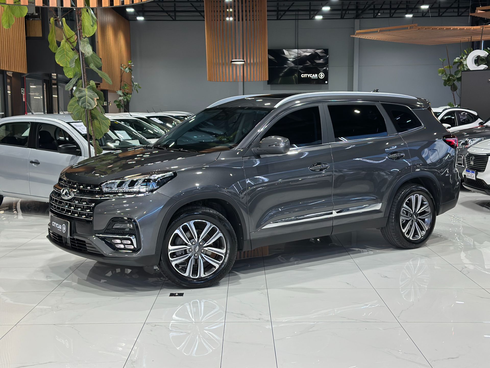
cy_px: 184
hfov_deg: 39.7
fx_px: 679
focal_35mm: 48
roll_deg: +0.5
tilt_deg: -6.7
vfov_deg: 30.3
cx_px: 245
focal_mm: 6.86
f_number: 1.78
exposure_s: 1/120
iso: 200
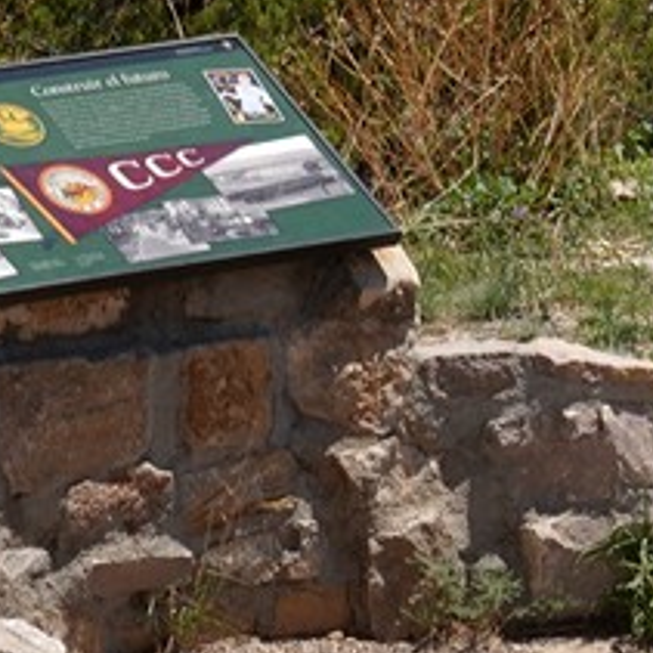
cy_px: -62
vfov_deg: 4.8
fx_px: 7726
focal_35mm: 362
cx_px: 922
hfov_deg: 4.8
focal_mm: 45
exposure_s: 1/100
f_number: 18
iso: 100
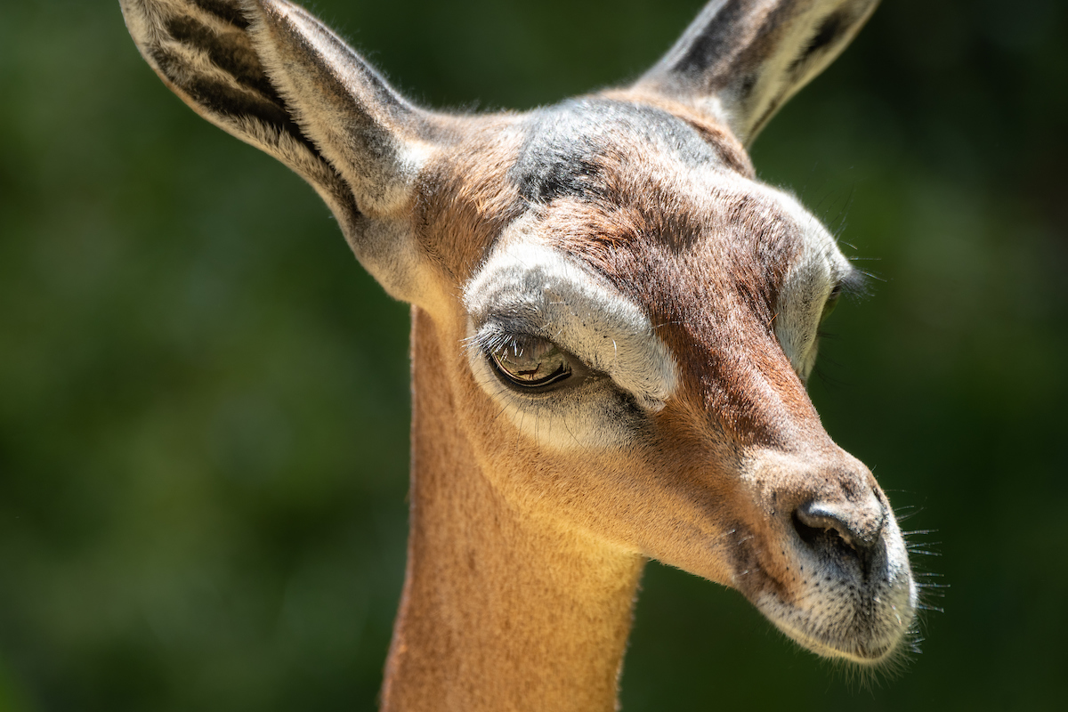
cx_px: 534
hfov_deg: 3.4
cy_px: 356
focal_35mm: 600
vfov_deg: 2.3
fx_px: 17799
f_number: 5.6
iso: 100
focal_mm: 400
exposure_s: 1/320
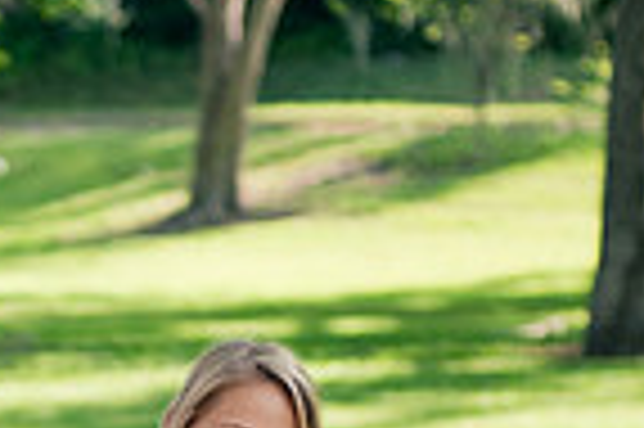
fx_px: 3627
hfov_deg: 9.9
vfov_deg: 6.6
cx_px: -203
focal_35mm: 203
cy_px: 730
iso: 200
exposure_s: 1/640
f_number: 2.5
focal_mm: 50
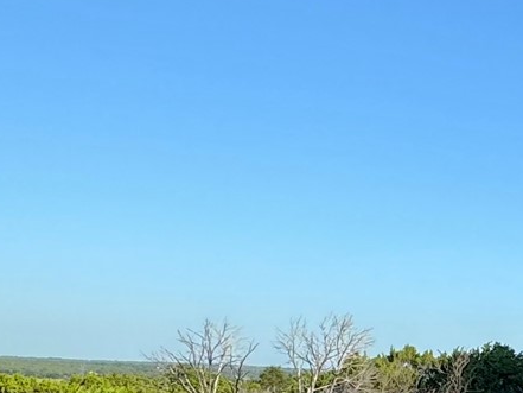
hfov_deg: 25.5
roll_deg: -2.5
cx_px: 688
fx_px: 982
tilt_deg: -0.6
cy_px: 382
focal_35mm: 65
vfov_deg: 21.9
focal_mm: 2.22
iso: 40
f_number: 2.2
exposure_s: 1/1126
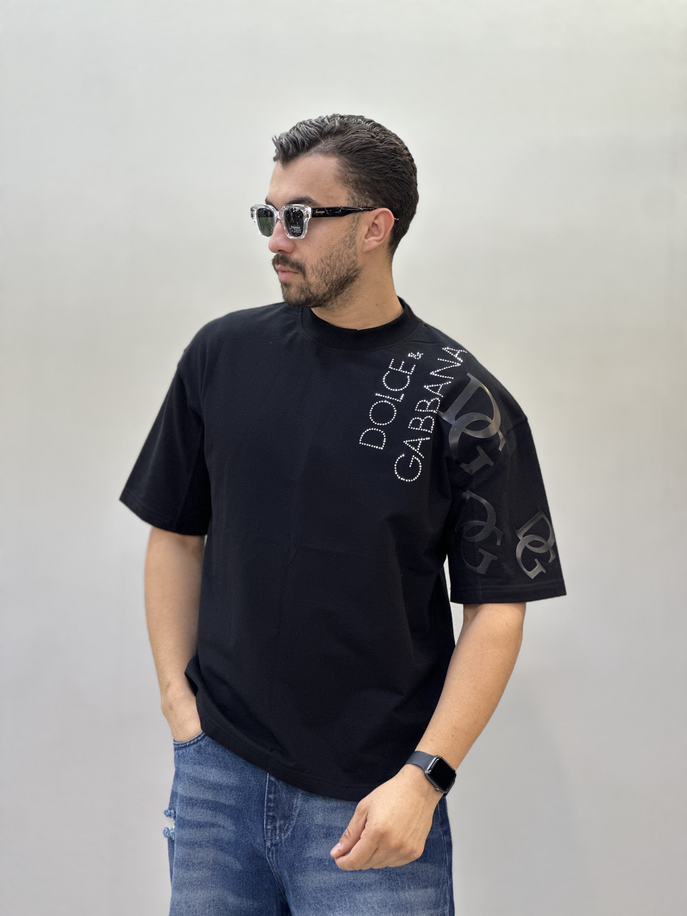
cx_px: 344
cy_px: 458
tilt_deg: +0.9
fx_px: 2038
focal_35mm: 77
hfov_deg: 19.1
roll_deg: -1.3
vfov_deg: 25.3
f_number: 2.8
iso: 125
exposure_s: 1/50
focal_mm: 9
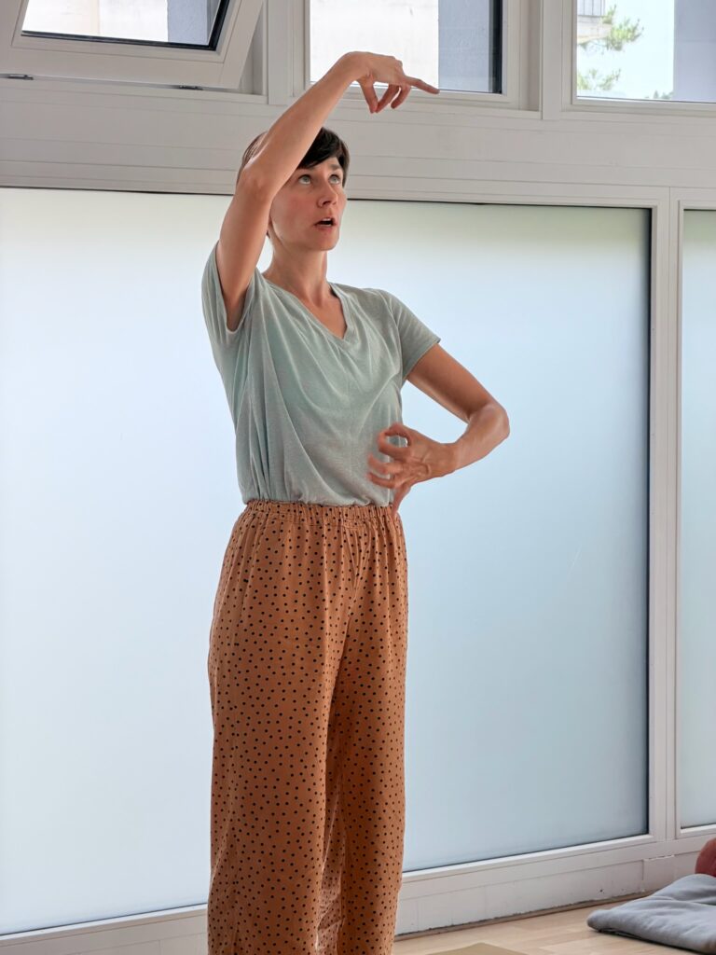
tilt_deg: -3.2
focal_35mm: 100
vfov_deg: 19.6
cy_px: 478
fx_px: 2758
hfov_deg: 14.8
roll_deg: -0.1
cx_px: 358
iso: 50
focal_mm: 16.89
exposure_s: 1/149
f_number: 2.8
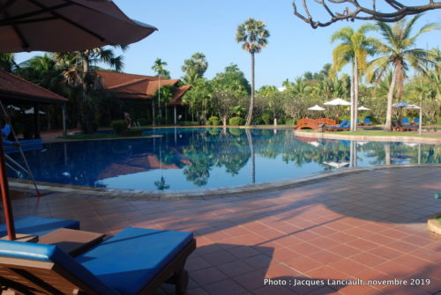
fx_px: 331
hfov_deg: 67.3
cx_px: 220
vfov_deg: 48.1
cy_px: 148
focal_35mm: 27
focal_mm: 18
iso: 100
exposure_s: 1/30
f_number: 16
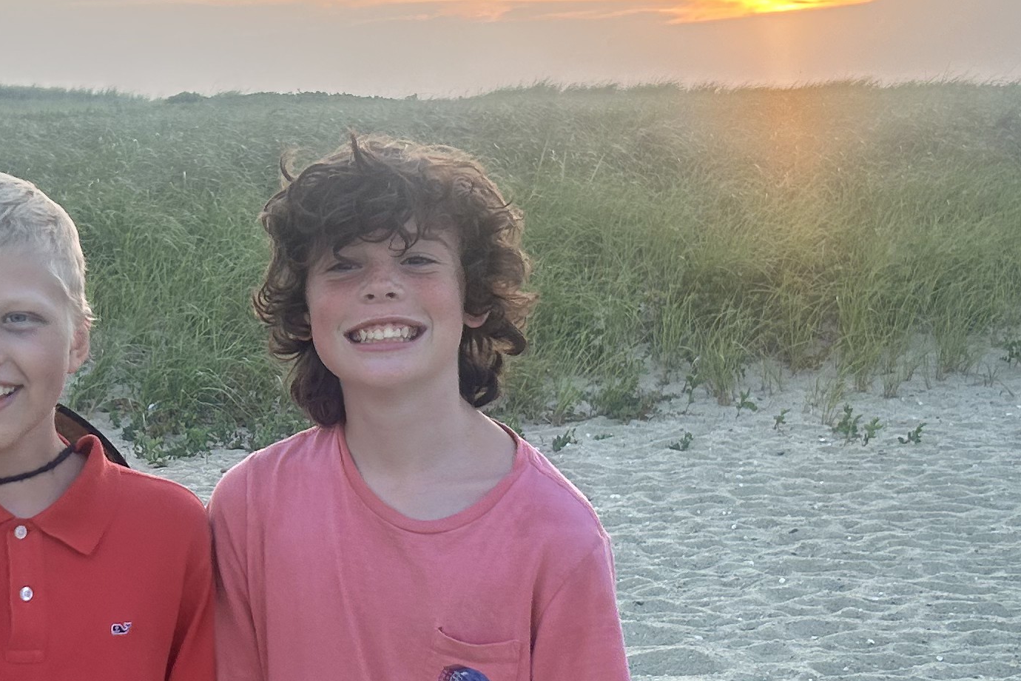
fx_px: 2240
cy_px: 432
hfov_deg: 25.3
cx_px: 245
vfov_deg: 17.2
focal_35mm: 79
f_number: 1.5
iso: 50
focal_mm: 5.7
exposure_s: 1/452
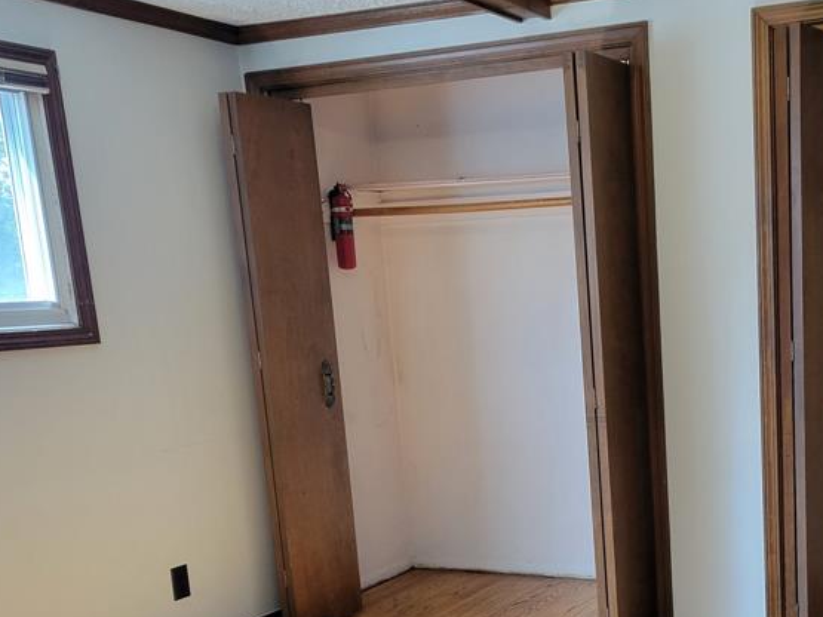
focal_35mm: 48
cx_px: 678
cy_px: 540
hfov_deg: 38.0
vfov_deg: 29.2
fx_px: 1141
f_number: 1.8
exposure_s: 1/120
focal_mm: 5.4
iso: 250
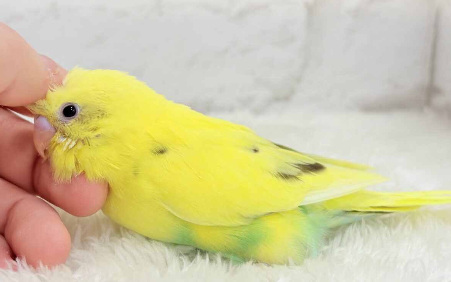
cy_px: 151
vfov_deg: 23.1
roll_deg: -0.8
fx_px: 688
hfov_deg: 36.3
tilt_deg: -16.7
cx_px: 226
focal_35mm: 56
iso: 64
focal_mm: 5.96
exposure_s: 1/100
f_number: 1.6
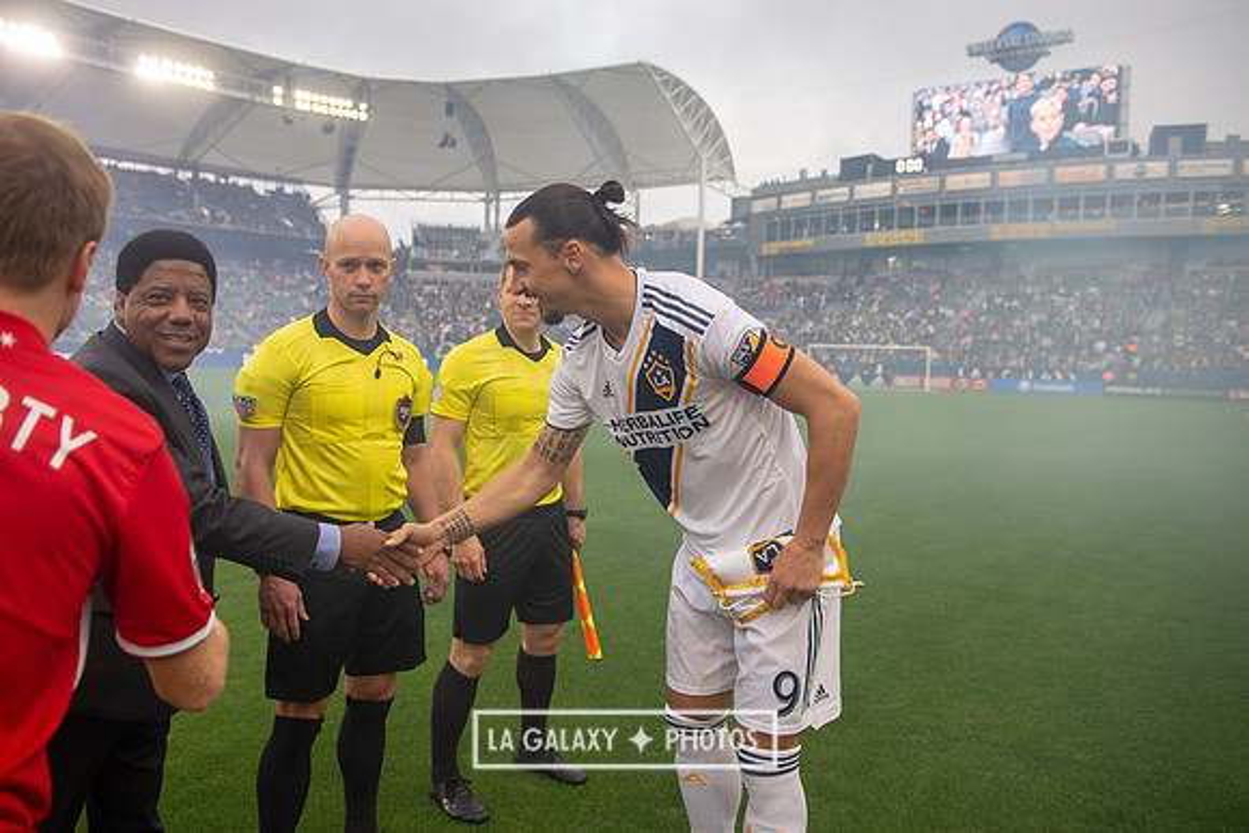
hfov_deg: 65.5
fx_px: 972
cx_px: 624
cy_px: 416
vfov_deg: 46.4
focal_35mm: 28
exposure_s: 1/640
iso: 500
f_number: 3.5
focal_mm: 28
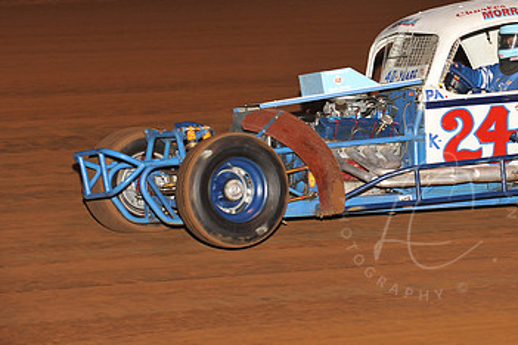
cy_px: 75
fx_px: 2662
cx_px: 427
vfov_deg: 7.4
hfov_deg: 11.1
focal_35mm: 185
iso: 800
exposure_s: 1/250
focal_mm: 112
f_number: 6.3
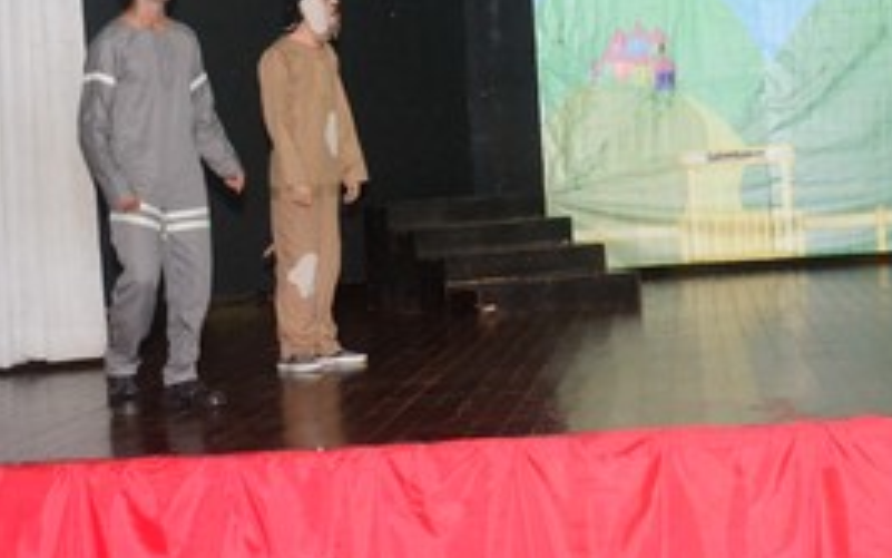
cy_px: 144
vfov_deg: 16.3
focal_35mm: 80
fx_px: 1942
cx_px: 692
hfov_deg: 25.5
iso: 3200
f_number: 4
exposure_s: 1/60
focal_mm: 31
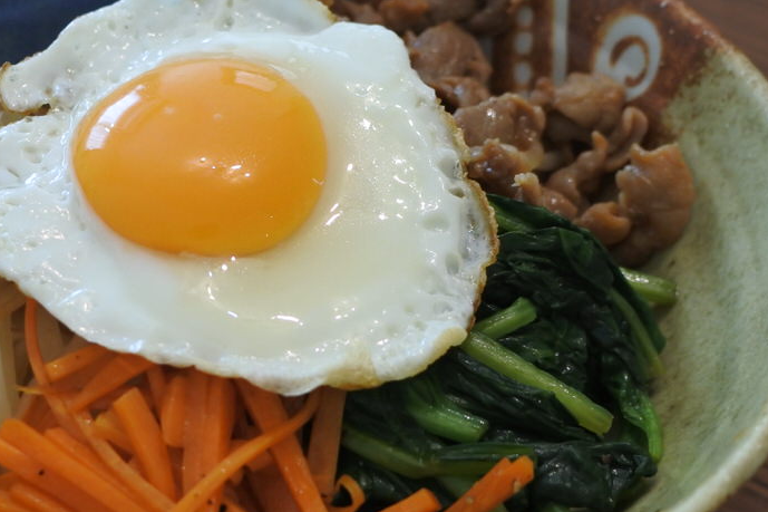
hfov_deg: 22.3
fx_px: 1941
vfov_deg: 15.0
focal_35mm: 91
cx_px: 239
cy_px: 287
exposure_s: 1/80
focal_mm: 18.5
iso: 800
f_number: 2.8
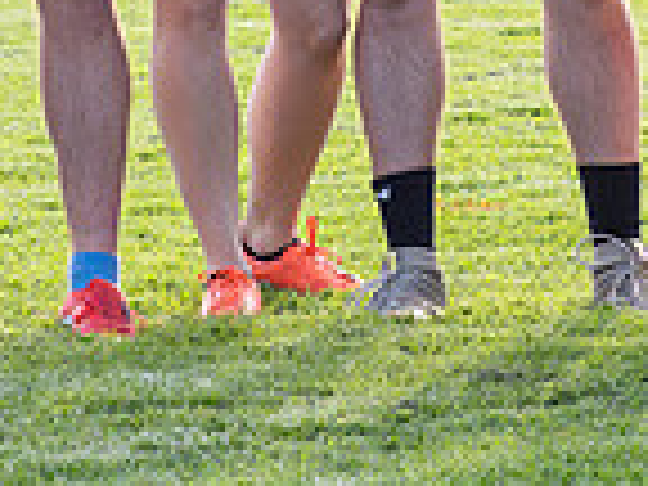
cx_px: 298
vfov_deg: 3.6
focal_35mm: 410
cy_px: -329
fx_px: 7675
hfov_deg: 4.8
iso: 1600
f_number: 5
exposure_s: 1/1000
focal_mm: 46
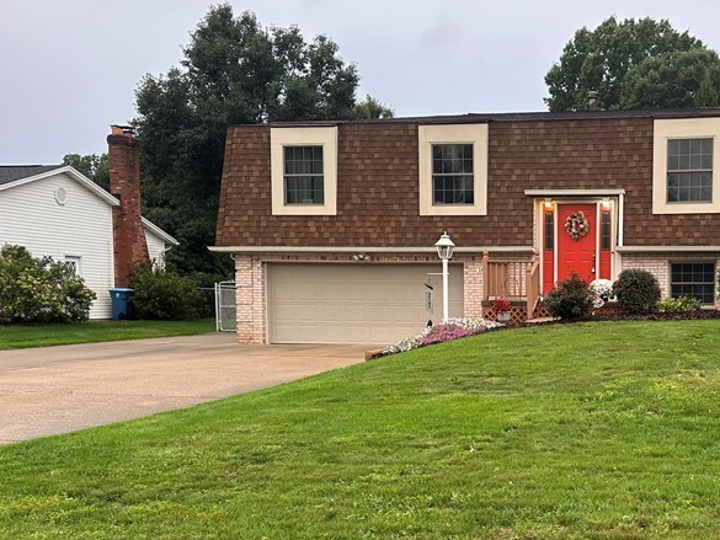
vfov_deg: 34.1
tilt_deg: -3.5
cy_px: 357
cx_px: 591
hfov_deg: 42.5
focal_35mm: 42
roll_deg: -0.8
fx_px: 874
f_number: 1.78
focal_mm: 6.86
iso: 125
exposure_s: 1/121
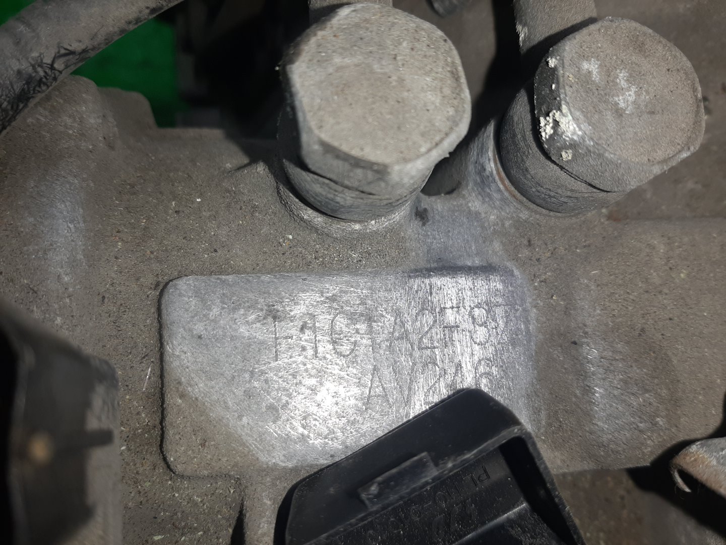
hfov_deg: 67.3
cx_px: 363
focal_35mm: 26
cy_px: 272
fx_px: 545
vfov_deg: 53.1
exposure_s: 1/100
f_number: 1.7
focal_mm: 3.93
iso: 45
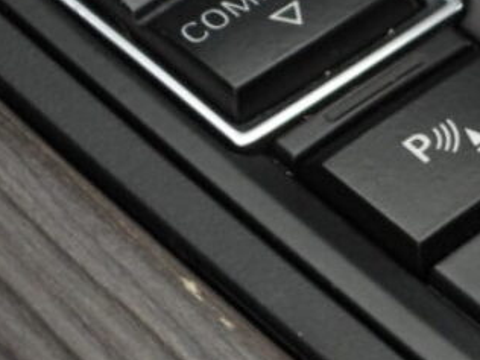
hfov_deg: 7.8
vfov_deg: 6.0
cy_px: 73
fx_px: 3439
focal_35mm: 248
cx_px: 784
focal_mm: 9.8
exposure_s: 1/50
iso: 100
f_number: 3.5
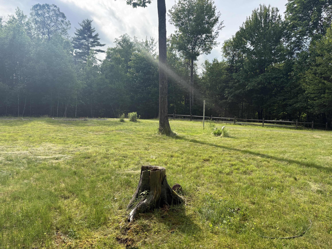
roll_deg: -2.1
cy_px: 124
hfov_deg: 71.6
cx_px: 166
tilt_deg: -2.0
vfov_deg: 56.8
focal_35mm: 24
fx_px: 230
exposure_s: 1/2000
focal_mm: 6.76
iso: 100
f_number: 1.78
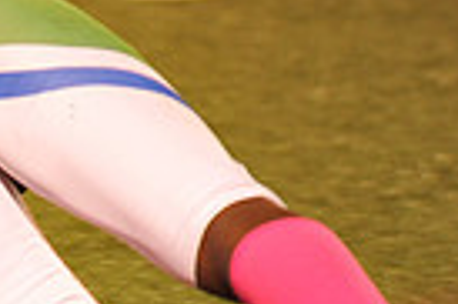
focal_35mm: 845
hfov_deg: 2.4
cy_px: -3
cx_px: -455
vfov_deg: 1.6
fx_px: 10737
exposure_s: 1/200
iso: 2000
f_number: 4
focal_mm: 200
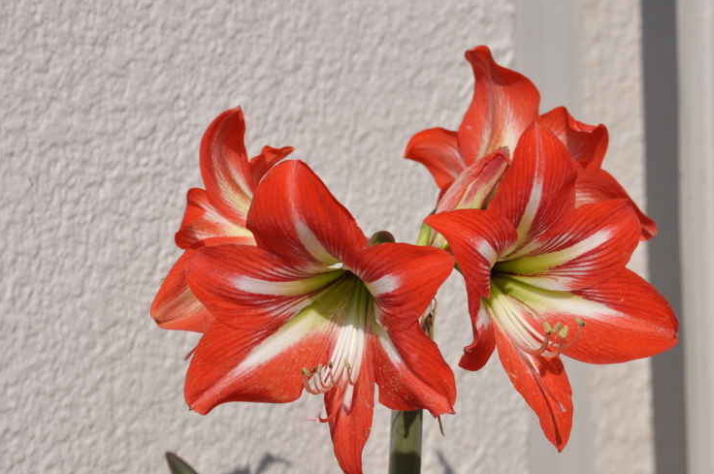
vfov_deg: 9.1
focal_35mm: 150
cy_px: 240
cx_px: 384
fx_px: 2972
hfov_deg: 13.7
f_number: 8
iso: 200
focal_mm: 92
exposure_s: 1/1000
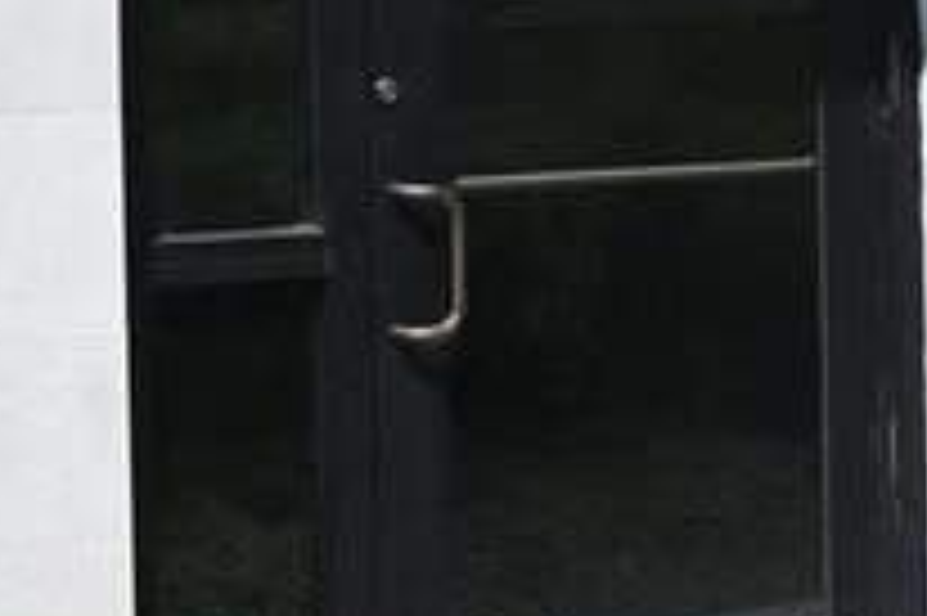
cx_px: 756
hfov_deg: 16.8
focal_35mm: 121
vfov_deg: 11.2
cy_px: -18
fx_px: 3113
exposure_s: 1/500
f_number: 8
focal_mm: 26
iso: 100
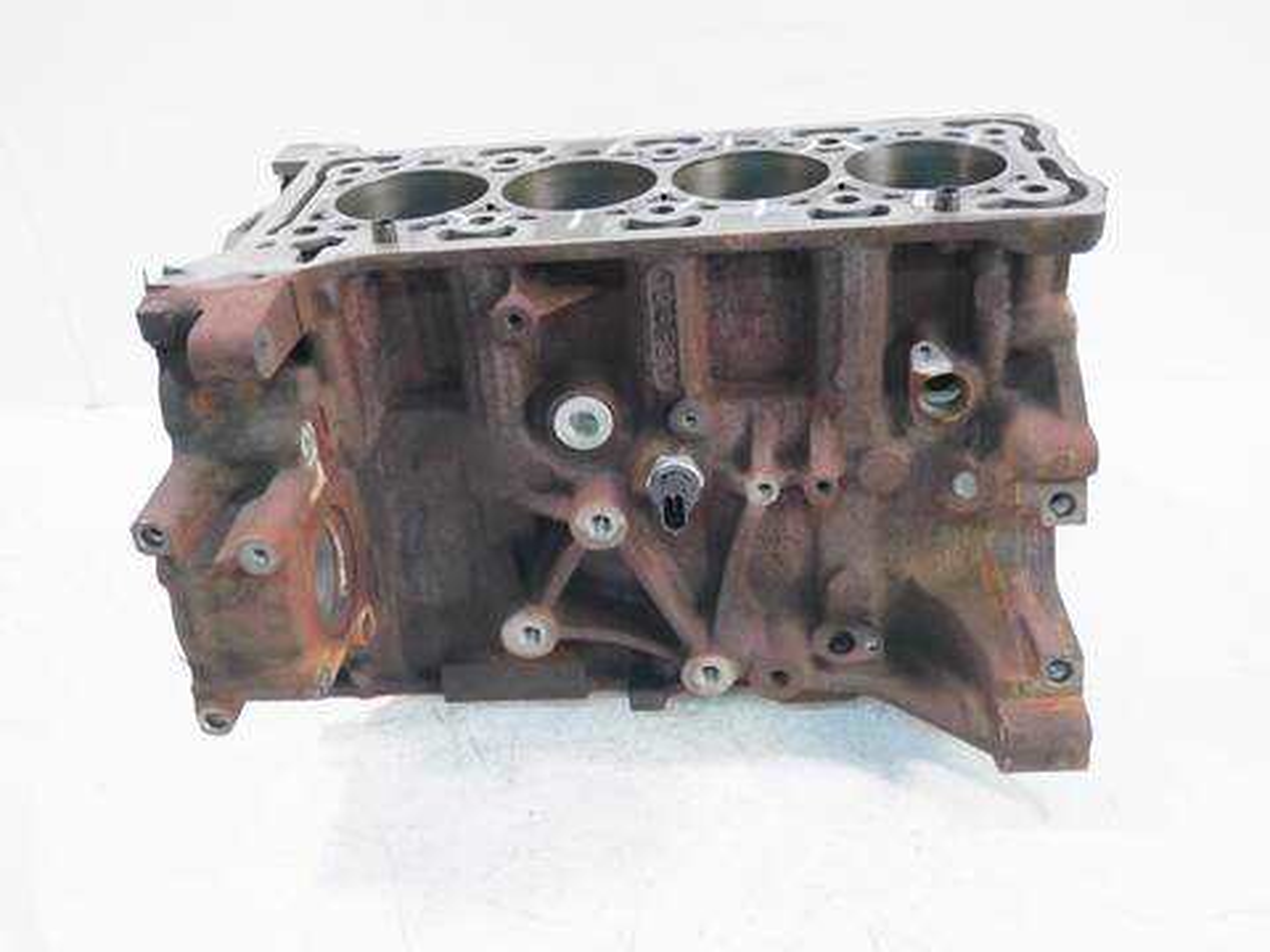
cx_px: 635
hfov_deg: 56.8
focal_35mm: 32
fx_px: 1174
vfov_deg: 44.2
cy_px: 476
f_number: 4
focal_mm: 16
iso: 800
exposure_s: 1/60
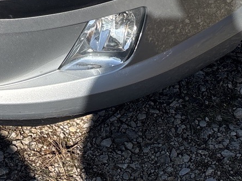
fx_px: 783
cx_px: 83
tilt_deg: -19.1
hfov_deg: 17.5
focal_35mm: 112
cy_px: -181
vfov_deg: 11.8
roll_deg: -2.3
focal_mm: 5.96
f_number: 1.6
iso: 50
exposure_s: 1/3205
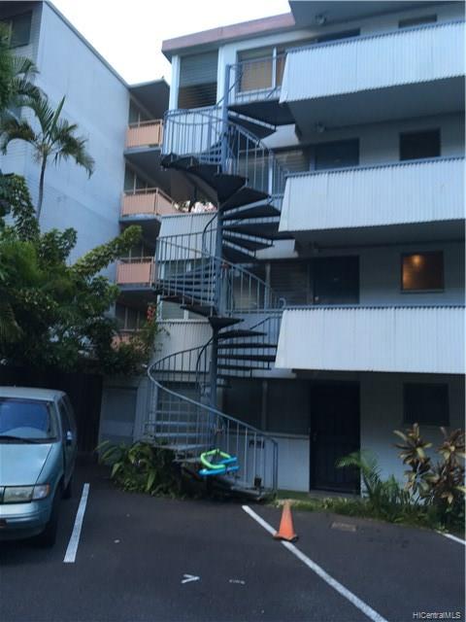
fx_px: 521
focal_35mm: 29
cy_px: 311
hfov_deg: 48.2
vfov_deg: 61.7
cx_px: 233
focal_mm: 4.15
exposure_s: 1/120
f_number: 2.2
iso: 40
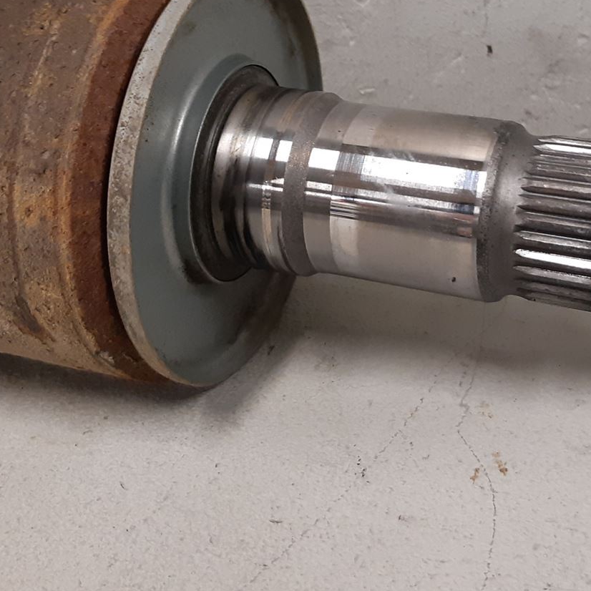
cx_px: 303
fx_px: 1101
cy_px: 152
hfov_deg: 30.0
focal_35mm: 57
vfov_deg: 29.6
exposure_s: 1/50
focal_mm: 3.93
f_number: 1.7
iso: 200
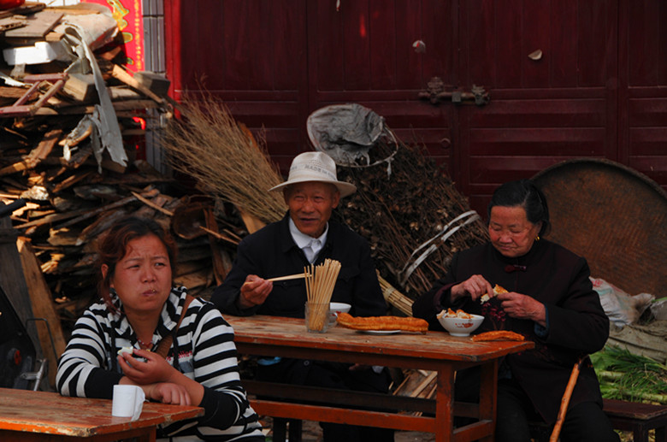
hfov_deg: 14.4
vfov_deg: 9.6
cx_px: 334
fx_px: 2635
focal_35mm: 142
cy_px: 221
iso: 200
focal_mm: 95
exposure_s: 1/250
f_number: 7.1
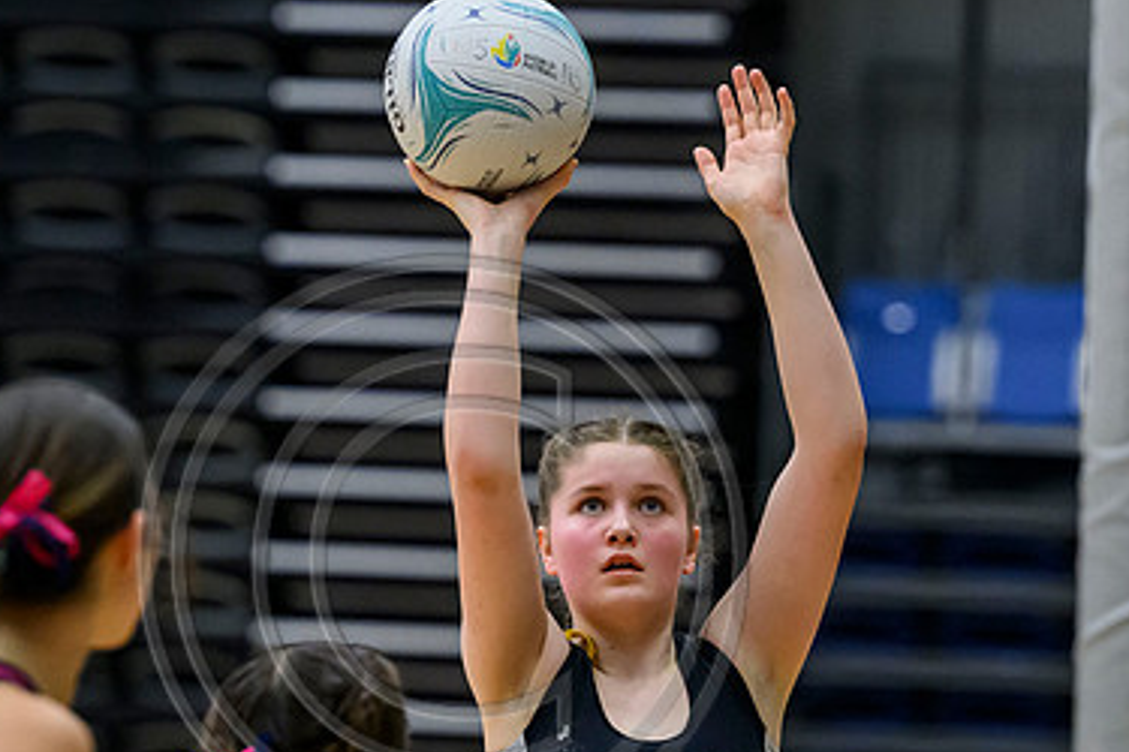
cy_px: 372
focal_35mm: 367
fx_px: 11509
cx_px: 575
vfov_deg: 3.7
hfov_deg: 5.6
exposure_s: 1/1000
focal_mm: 160
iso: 6400
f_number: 3.2
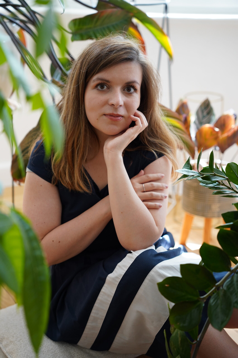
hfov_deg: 19.5
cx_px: 119
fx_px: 694
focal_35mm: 70
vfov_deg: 28.8
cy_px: 179
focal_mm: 70
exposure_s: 1/250
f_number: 2.8
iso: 1000
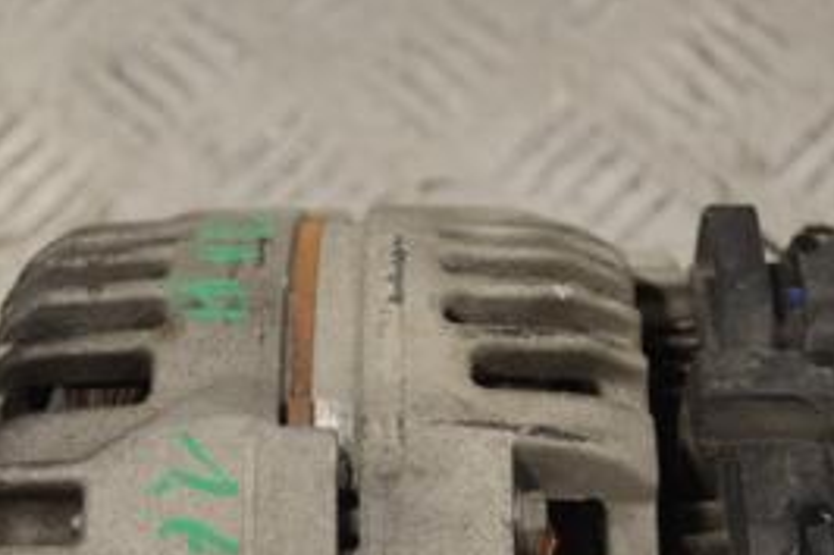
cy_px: 564
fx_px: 2037
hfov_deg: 23.1
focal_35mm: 88
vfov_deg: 15.2
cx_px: 326
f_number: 4.2
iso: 100
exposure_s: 1/50
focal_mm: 26
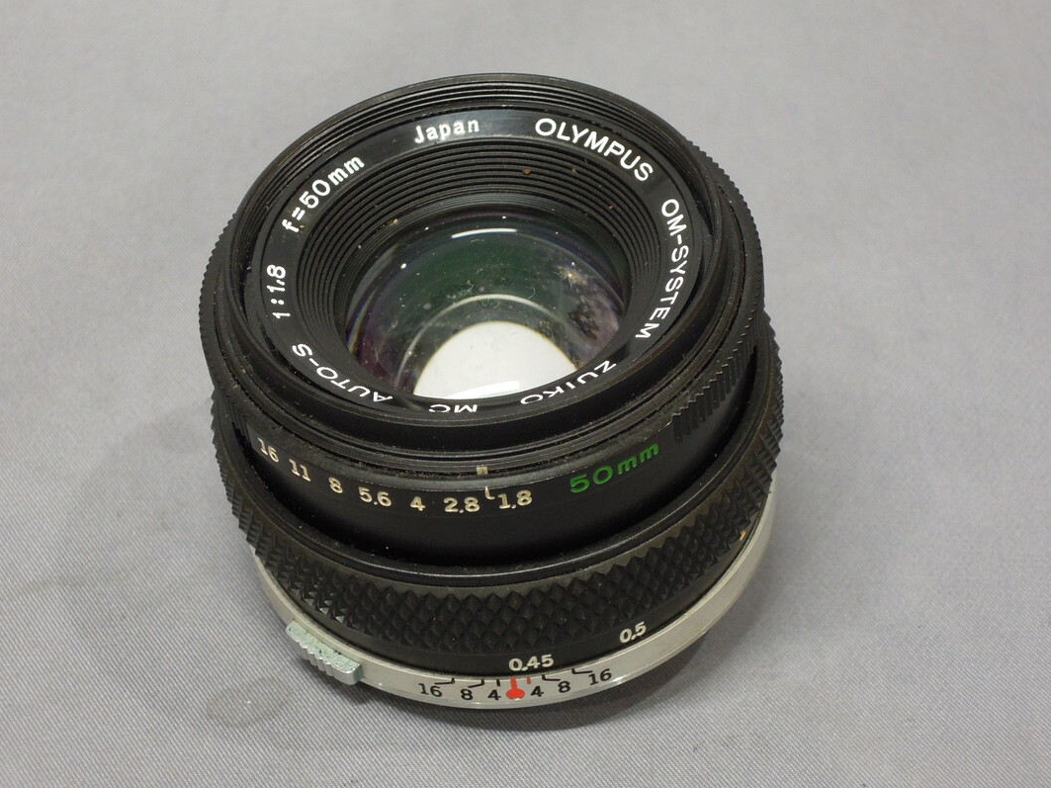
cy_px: 408
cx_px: 516
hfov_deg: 20.4
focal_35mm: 96
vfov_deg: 15.4
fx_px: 2914
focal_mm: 15.2
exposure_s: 1/25
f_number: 4.5
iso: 400
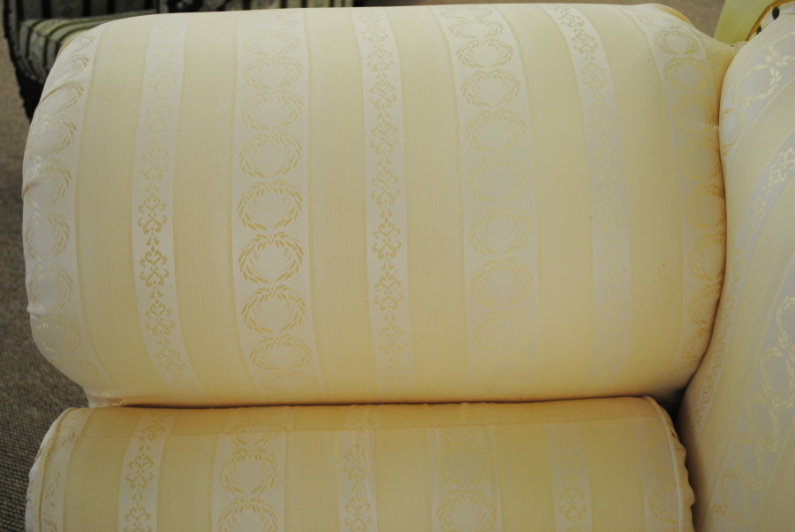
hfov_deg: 49.5
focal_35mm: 39
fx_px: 862
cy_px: 266
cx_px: 398
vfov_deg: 34.3
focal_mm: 26
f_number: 4.2
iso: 200
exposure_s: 1/50
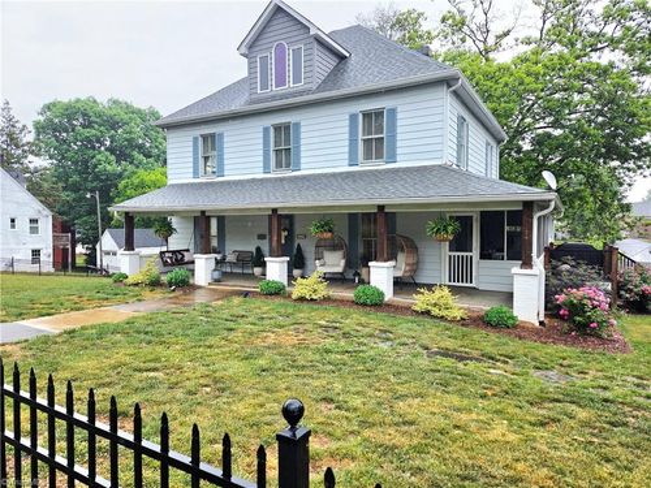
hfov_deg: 73.9
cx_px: 326
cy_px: 244
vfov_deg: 58.9
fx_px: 433
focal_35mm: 23
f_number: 1.8
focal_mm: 5.4
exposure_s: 1/714
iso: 80
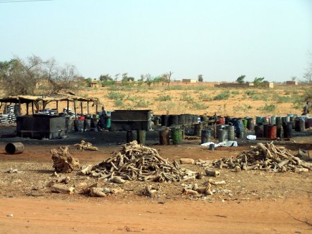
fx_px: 947
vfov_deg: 14.1
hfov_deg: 18.7
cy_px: 117
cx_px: 156
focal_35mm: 105
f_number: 3.2
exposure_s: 1/750
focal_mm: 17.5
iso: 80
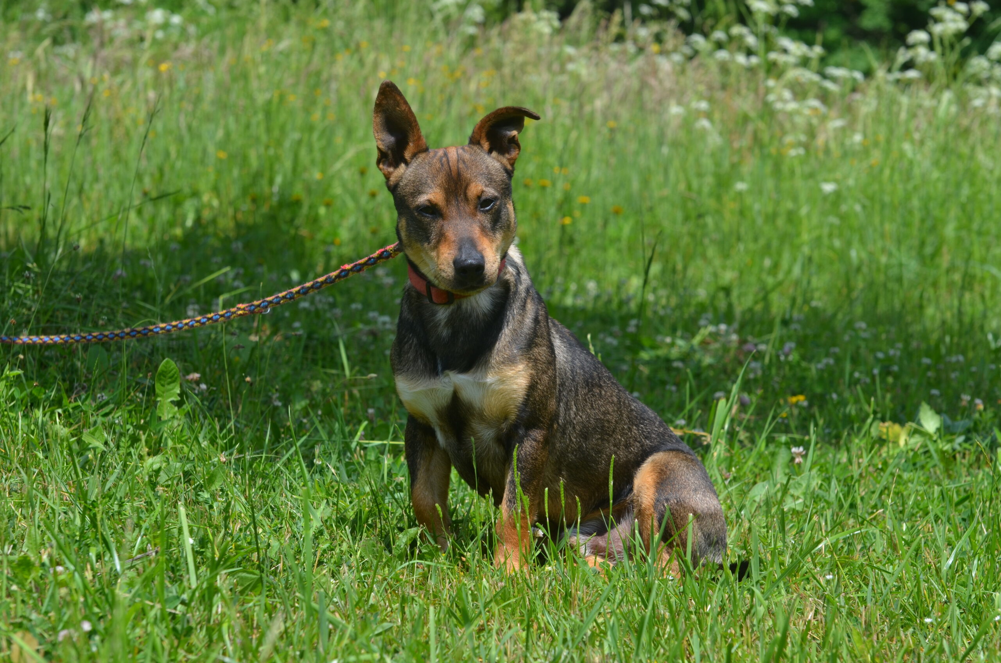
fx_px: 4163
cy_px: 332
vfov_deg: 9.1
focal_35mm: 150
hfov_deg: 13.7
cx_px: 500
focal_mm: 100
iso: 180
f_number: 8
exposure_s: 1/250
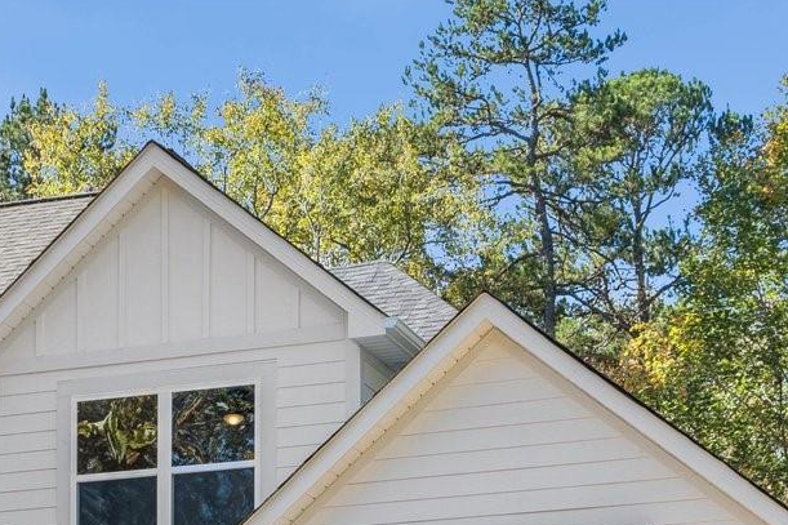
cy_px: 763
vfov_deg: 10.7
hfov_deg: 16.2
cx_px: -15
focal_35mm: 124
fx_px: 2713
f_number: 5
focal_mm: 37
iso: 100
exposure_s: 1/250
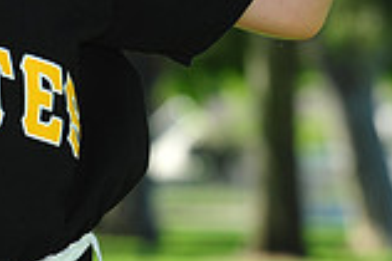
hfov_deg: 5.3
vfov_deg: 3.5
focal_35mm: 386
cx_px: -10
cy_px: -159
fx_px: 4199
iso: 200
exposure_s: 1/400
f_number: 5
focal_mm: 105
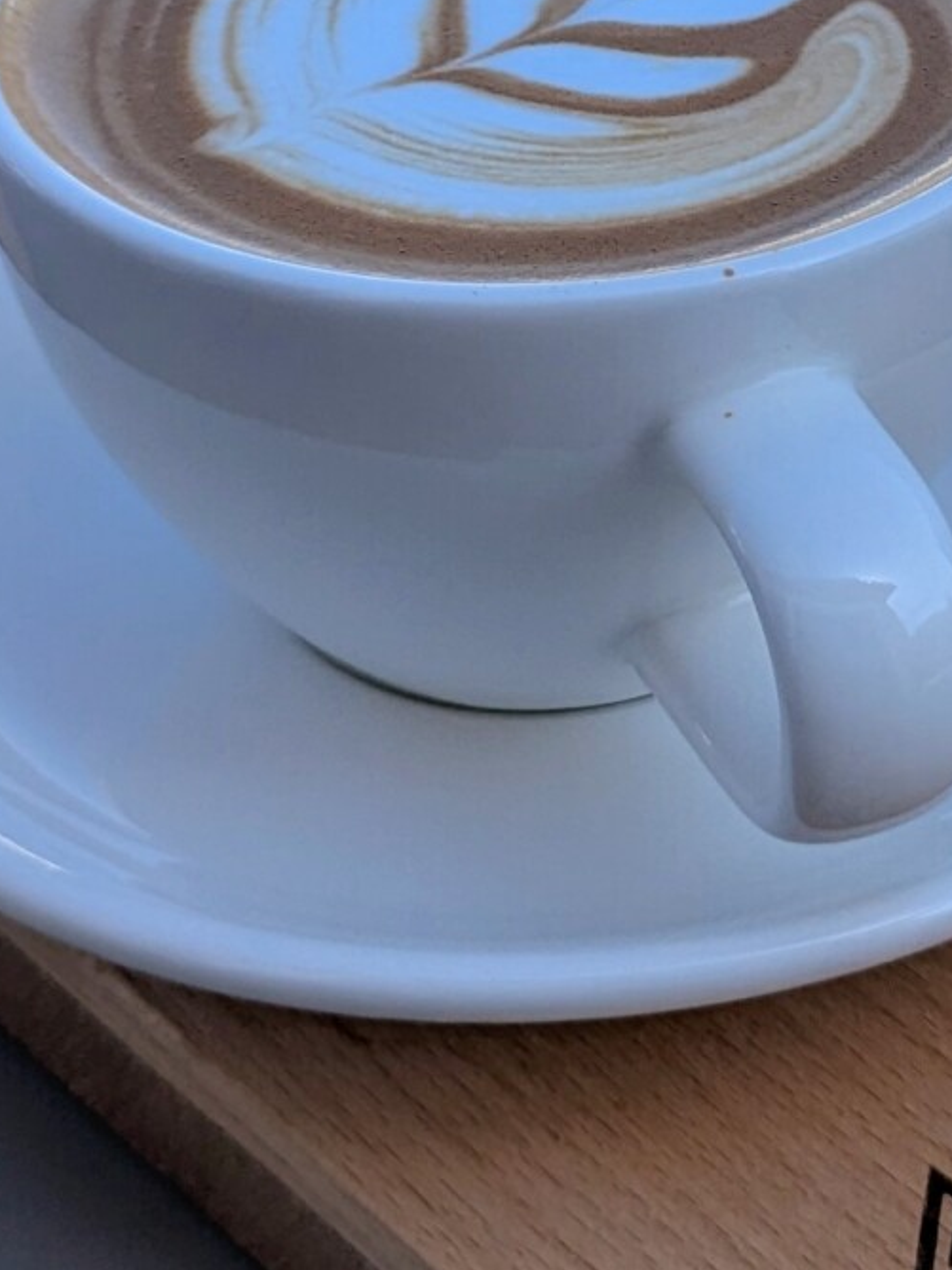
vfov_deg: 20.8
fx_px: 3300
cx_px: 863
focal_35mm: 90
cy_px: -95
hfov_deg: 16.2
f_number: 1.85
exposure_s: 1/4049
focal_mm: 6.81
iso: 46
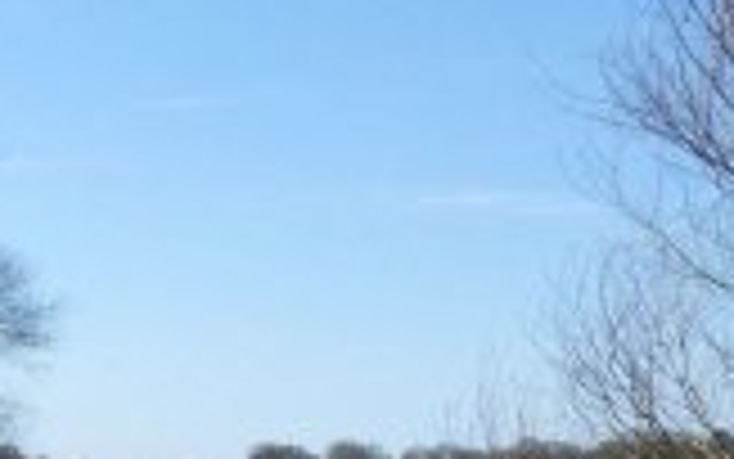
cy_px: 508
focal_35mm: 97
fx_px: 1941
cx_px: -230
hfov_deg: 19.7
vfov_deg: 13.2
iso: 100
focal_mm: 4.6
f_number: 4
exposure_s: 1/800
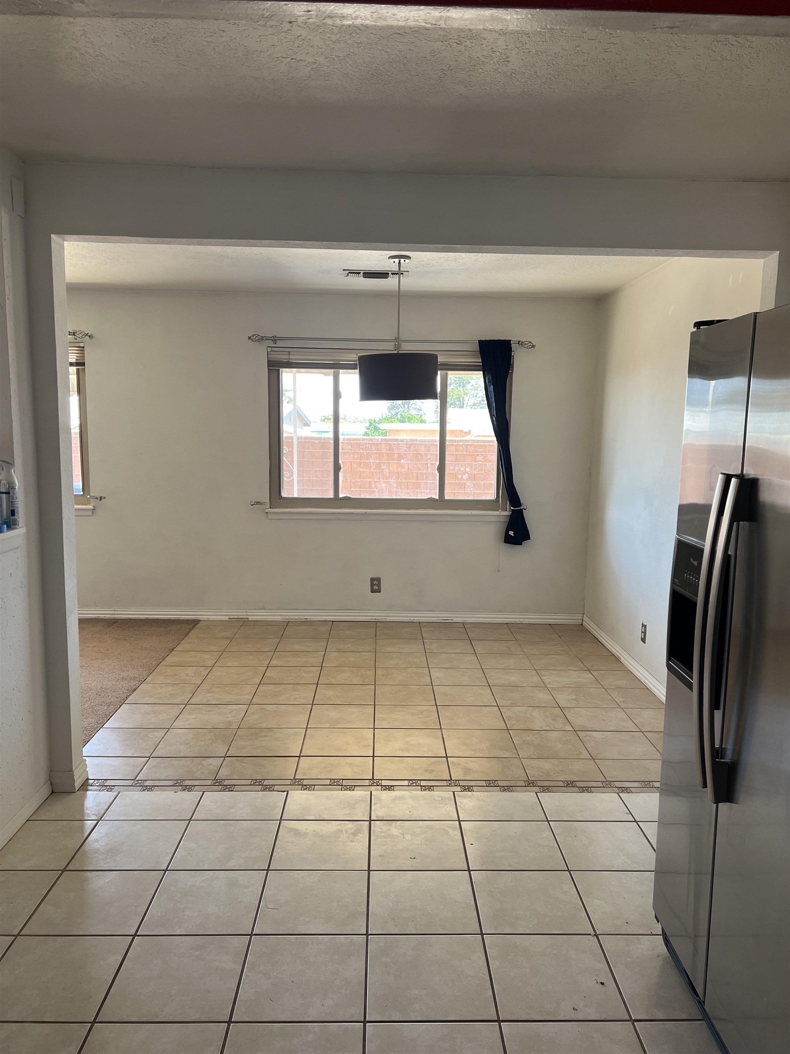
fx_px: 791
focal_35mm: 26
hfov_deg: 53.1
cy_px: 527
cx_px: 395
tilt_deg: -7.5
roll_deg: -0.7
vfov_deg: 67.3
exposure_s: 1/121
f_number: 1.5
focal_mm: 5.7
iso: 64
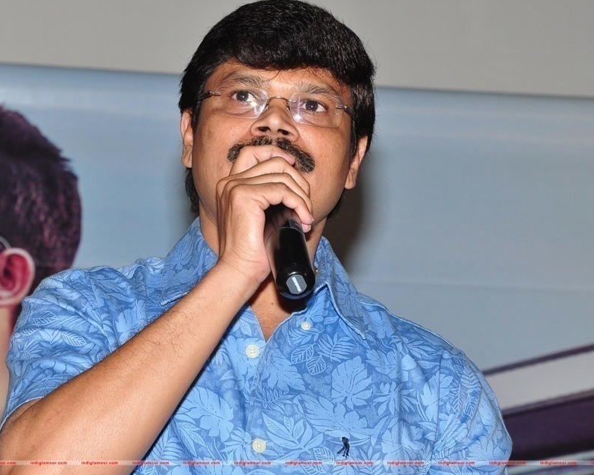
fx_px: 3913
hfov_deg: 8.7
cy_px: 247
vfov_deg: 6.9
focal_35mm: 223
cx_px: 252
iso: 500
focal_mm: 105
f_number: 10
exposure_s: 1/125
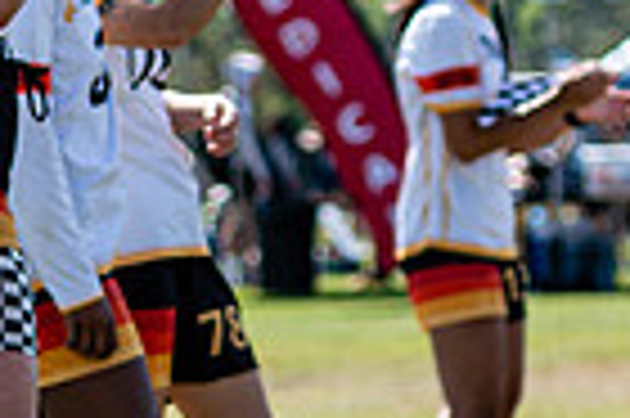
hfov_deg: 3.4
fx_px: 10575
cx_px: -443
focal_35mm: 605
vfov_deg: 2.3
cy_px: 104
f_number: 3.2
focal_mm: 82
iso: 100
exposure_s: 1/800
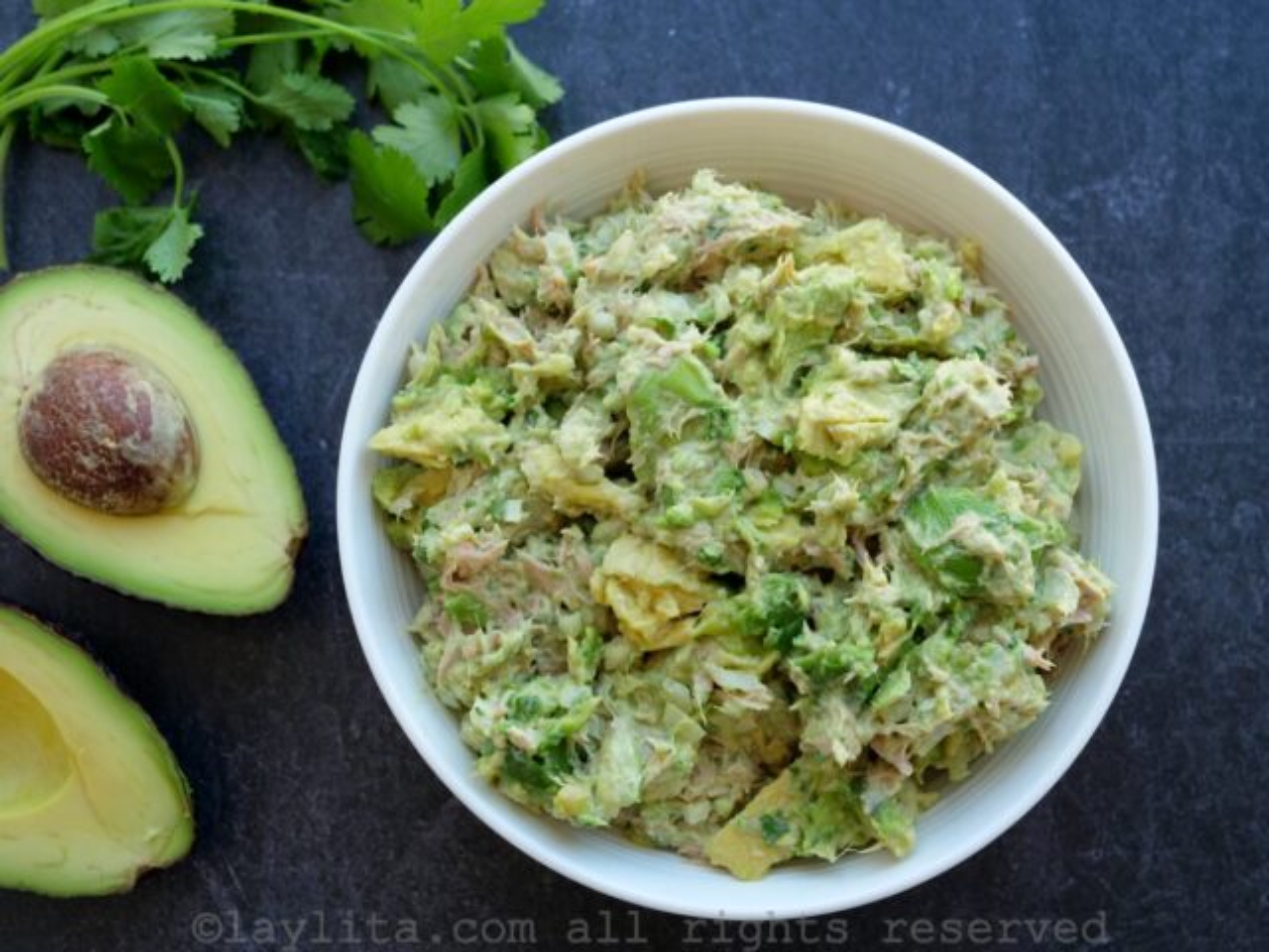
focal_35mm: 68
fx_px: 2493
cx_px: 634
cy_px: 476
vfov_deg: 21.6
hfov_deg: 28.6
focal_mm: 34
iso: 200
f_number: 3.8
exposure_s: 1/80
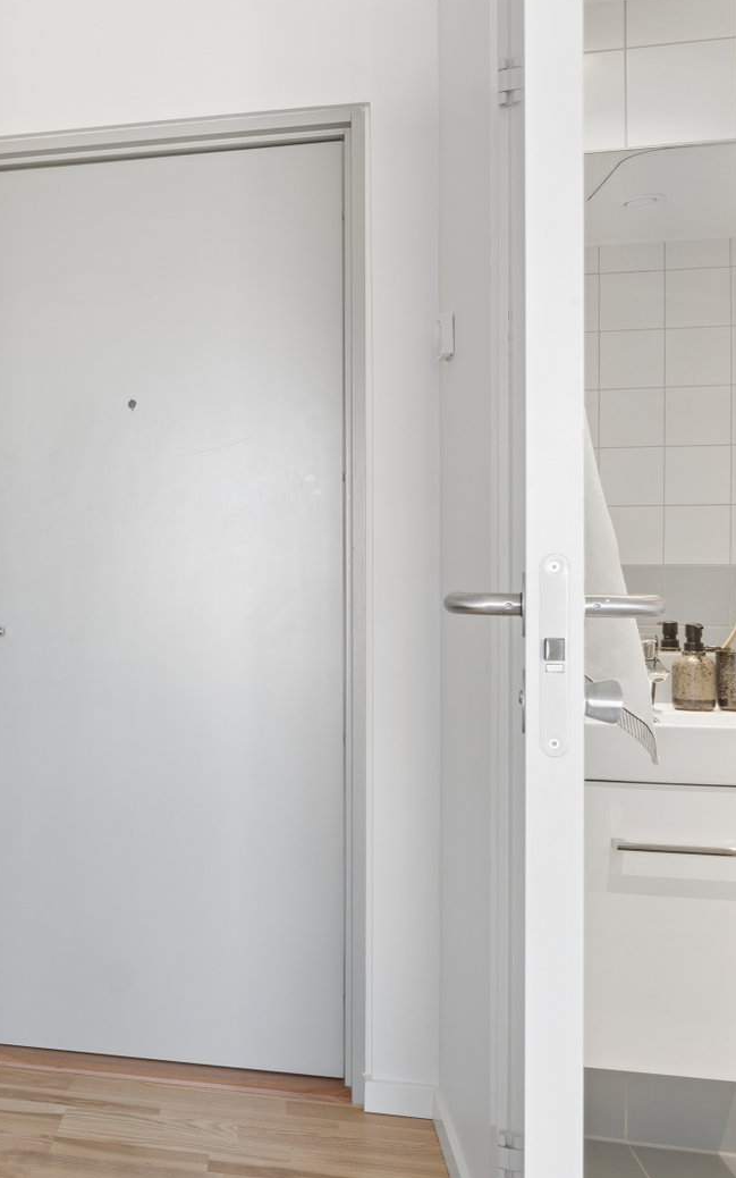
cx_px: 12
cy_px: 599
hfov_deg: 35.0
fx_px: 1059
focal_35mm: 33
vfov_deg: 58.1
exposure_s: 1/8
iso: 200
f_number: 8
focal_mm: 14
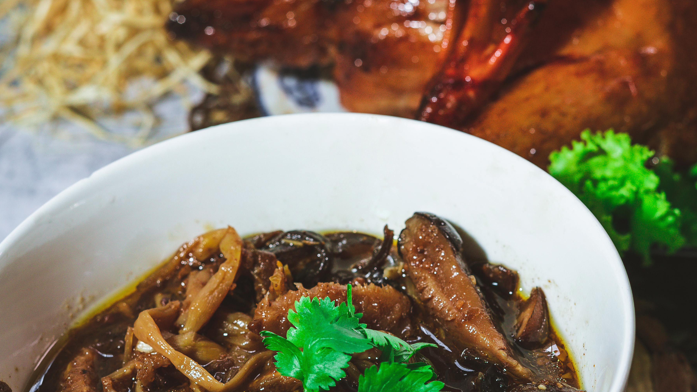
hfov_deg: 24.2
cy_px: 277
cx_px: 397
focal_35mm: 88
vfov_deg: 13.7
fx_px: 1626
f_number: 5.6
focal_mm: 50
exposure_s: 1/125
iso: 400
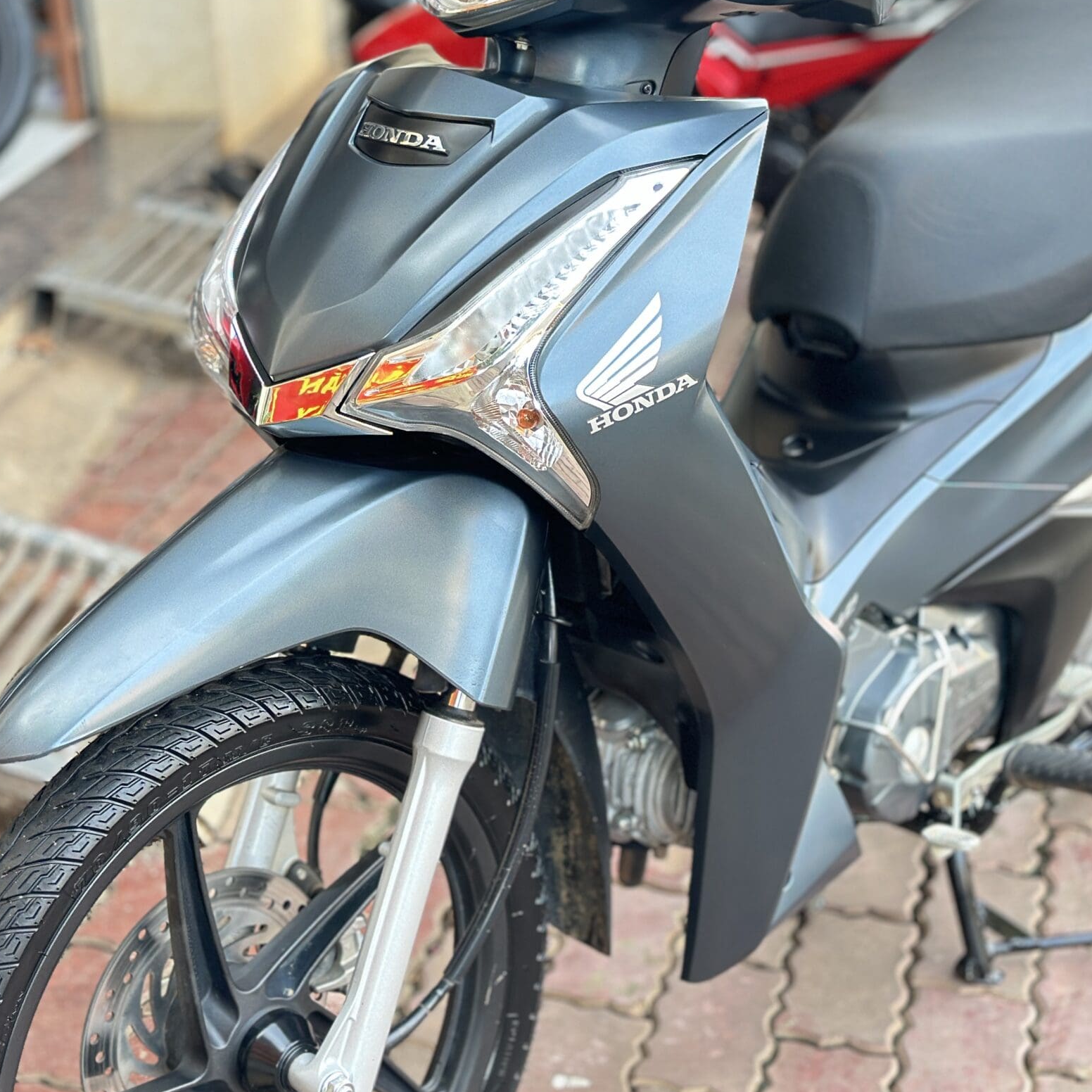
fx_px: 2498
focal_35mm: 70
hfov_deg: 24.6
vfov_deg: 24.7
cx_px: 485
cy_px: 565
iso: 125
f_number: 1.78
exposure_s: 1/148
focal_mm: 6.86
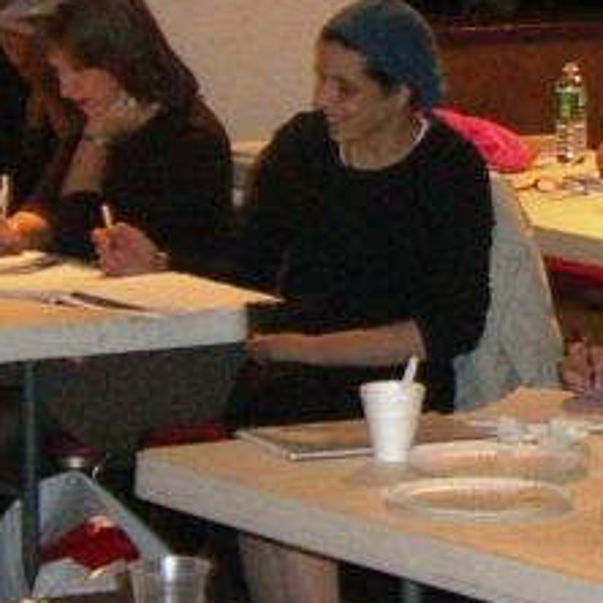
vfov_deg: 7.8
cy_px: 54
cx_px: 780
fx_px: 4415
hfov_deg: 7.7
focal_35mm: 224
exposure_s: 1/60
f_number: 3.3
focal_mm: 9
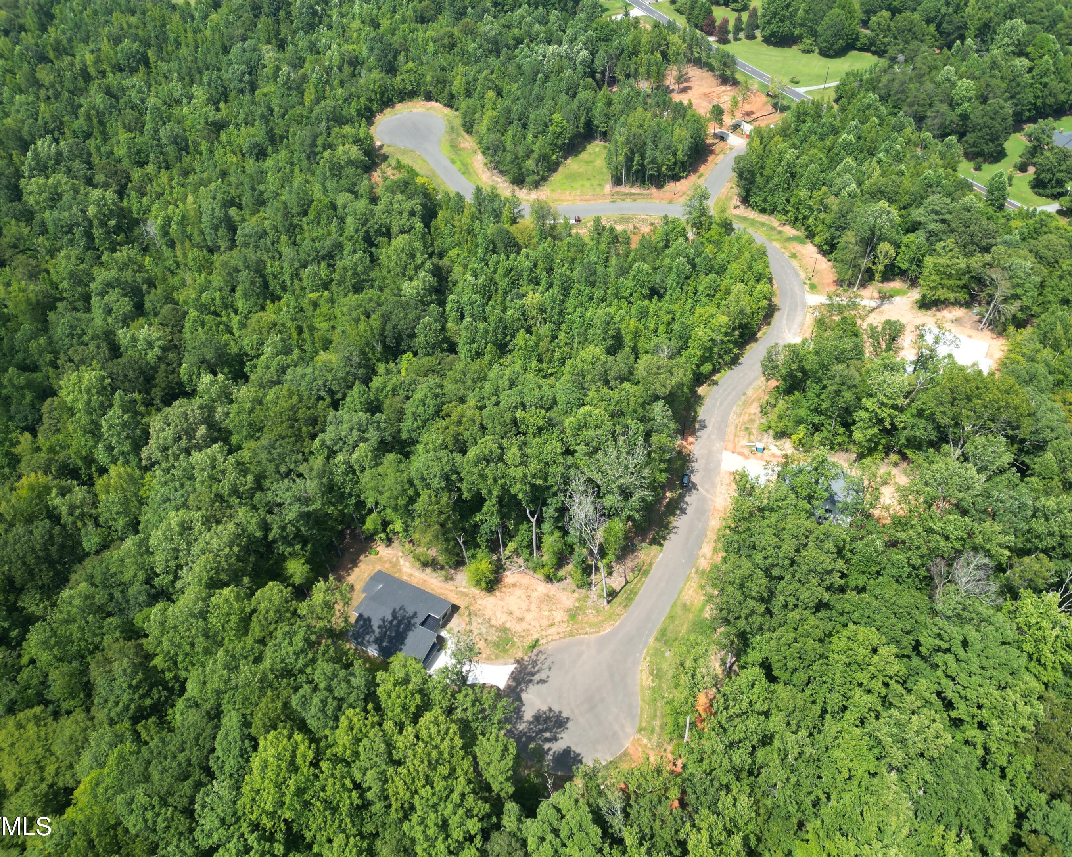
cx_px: 579
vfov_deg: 54.9
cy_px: 421
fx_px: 825
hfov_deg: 65.9
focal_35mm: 26
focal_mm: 6.72
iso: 100
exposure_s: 1/1500
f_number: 1.7
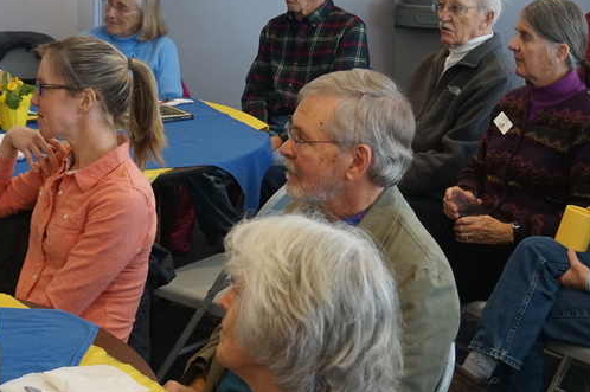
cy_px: 208
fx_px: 1506
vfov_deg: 14.8
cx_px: 148
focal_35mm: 92
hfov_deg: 22.0
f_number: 4.5
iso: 800
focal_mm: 28
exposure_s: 1/160
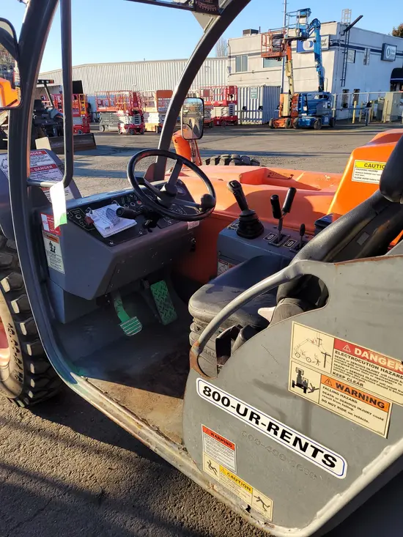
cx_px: 202
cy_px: 268
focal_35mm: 26
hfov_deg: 53.1
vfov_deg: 67.3
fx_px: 403
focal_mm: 5.4
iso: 40
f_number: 1.8
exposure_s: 1/773
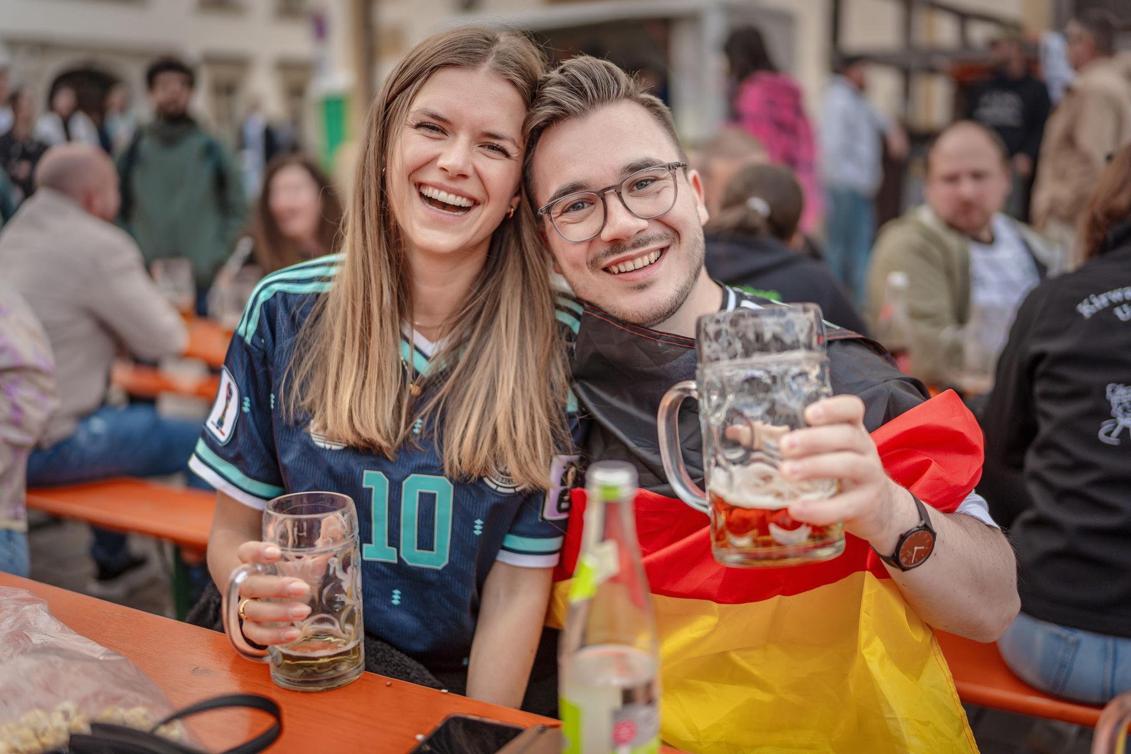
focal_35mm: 35
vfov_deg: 37.9
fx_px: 1099
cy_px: 377
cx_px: 566
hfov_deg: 54.4
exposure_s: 1/800
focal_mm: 35
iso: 125
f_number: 1.2
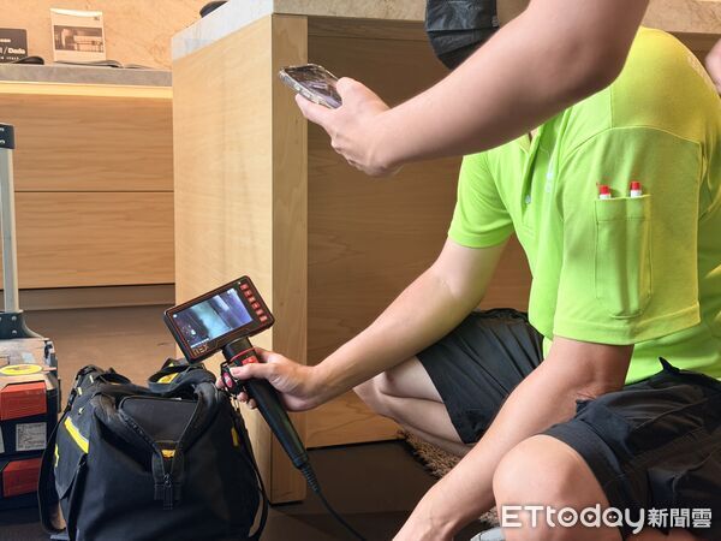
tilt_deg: -6.2
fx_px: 1000
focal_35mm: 48
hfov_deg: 39.7
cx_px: 360
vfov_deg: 30.3
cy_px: 270
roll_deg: -0.4
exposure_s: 1/60
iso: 200
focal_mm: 6.76
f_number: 1.78
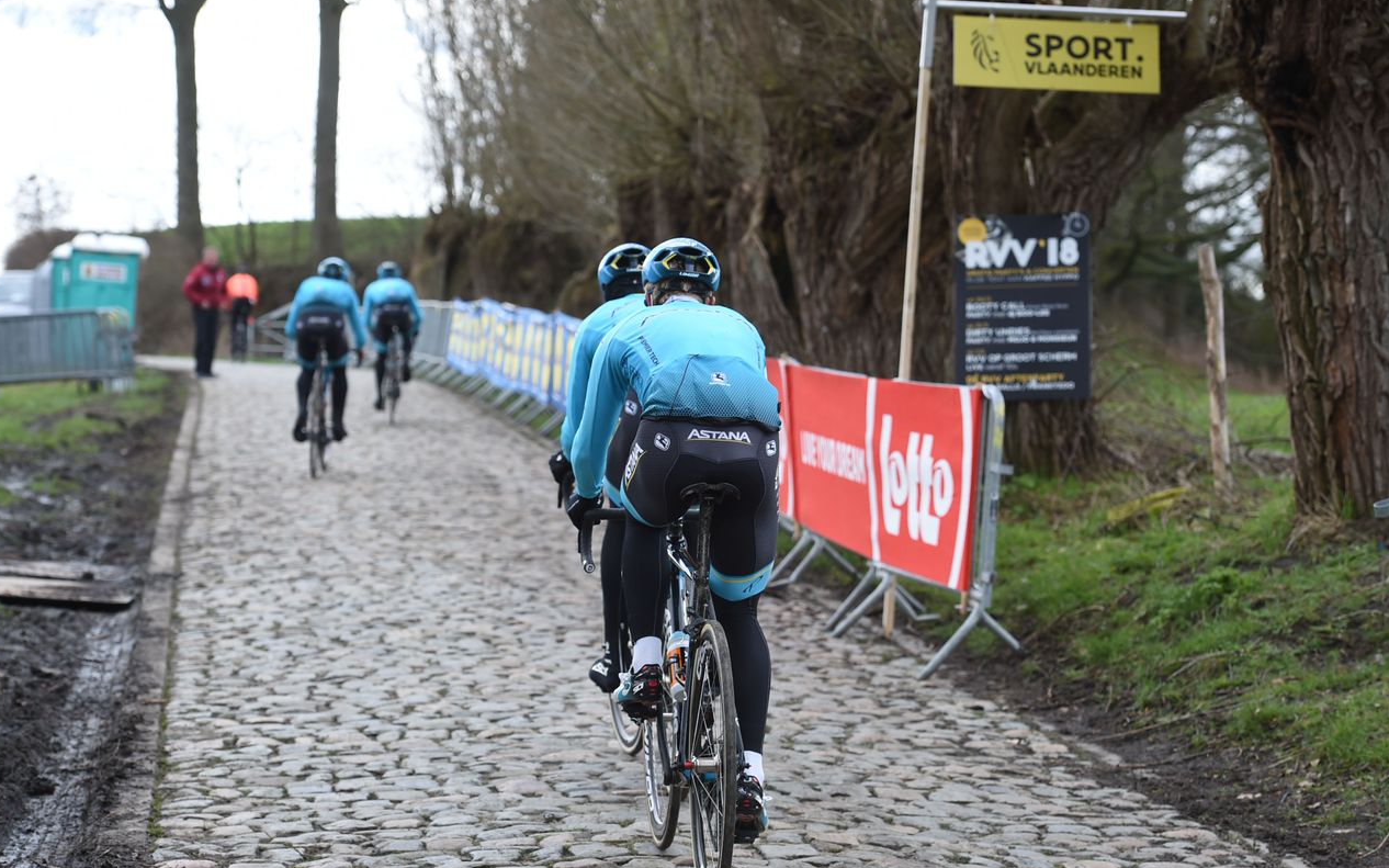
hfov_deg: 19.8
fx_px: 3974
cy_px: 459
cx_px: 689
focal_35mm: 105
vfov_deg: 12.5
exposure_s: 1/1000
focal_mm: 102
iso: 800
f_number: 5.6
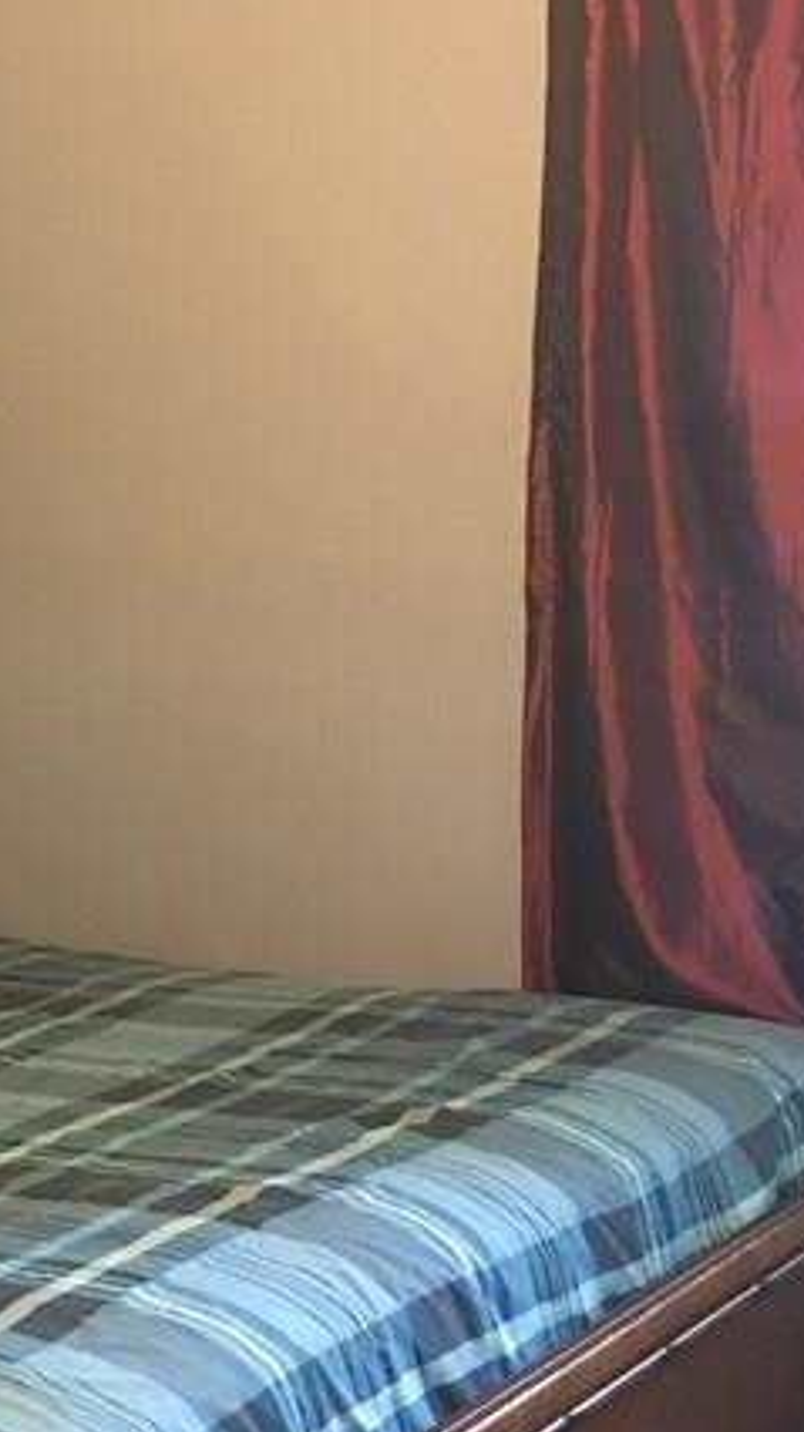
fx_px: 2886
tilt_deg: -11.9
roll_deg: +2.9
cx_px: -195
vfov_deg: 27.8
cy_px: 881
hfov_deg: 15.2
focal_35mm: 76
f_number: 2.2
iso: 64
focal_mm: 4.15
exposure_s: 1/4
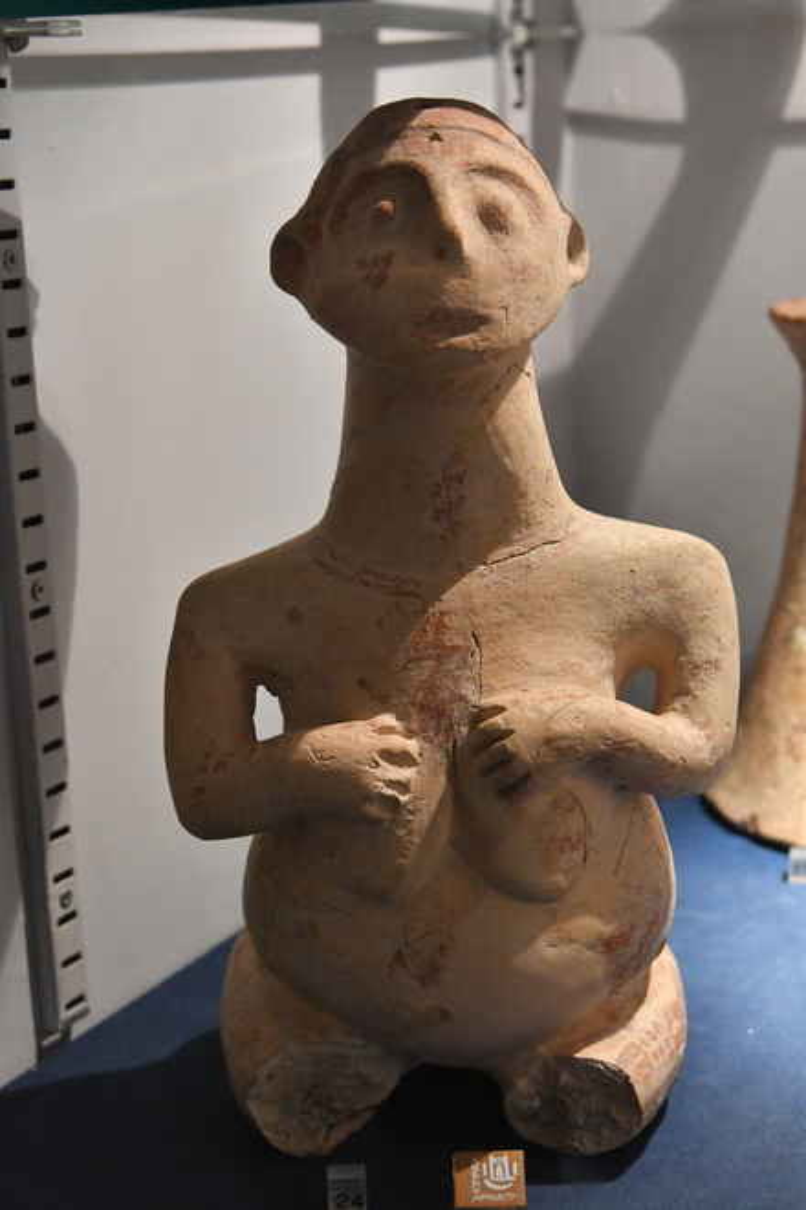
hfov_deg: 20.6
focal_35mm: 66
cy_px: 605
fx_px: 2216
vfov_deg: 30.5
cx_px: 403
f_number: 5.6
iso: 5000
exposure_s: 1/125
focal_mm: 44
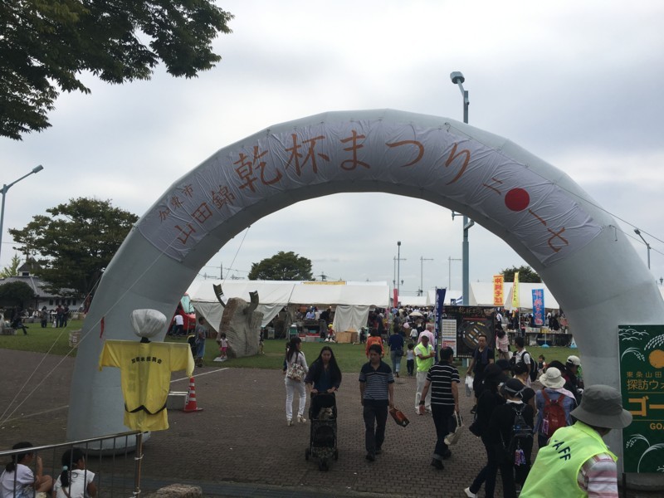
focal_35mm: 29
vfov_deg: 48.2
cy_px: 249
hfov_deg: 61.7
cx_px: 332
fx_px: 556
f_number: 2.2
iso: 25
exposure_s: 1/2198
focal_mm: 4.15
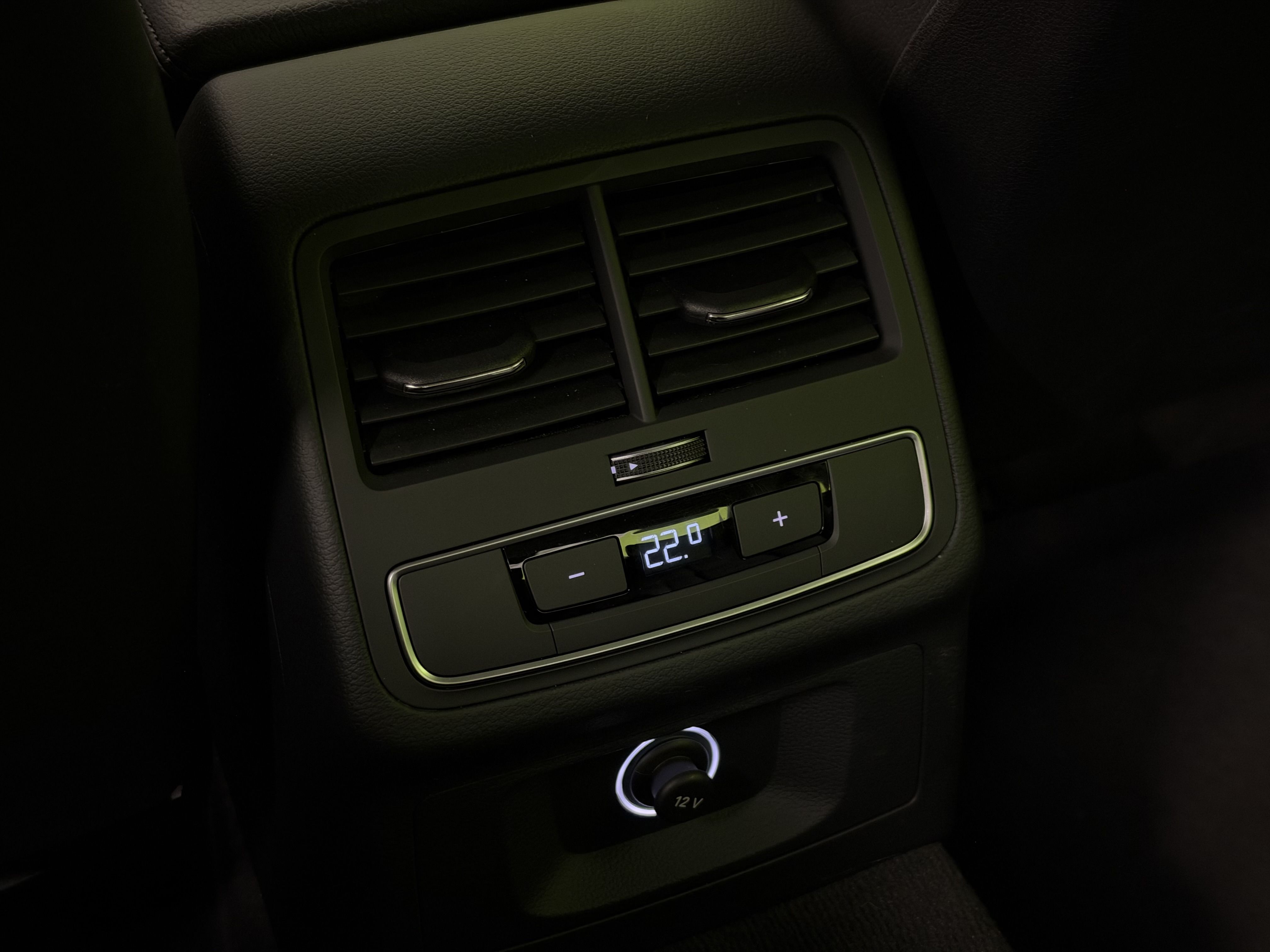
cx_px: 635
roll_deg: -3.1
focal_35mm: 48
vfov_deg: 30.3
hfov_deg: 39.7
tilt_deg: -43.7
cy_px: 476
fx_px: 1761
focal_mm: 6.93
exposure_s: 1/25
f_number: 1.48
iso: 400
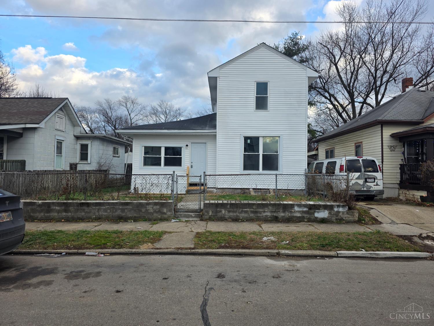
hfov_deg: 73.9
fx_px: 288
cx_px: 217
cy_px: 163
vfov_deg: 58.9
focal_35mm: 23
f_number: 1.7
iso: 80
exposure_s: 1/1365
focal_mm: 6.3
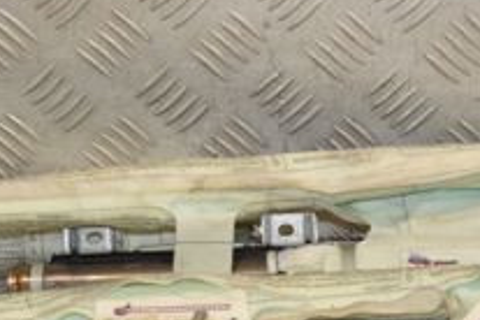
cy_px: 237
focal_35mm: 158
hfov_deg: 13.0
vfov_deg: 8.7
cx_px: 223
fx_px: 2107
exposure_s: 1/200
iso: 1600
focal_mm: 34
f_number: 8
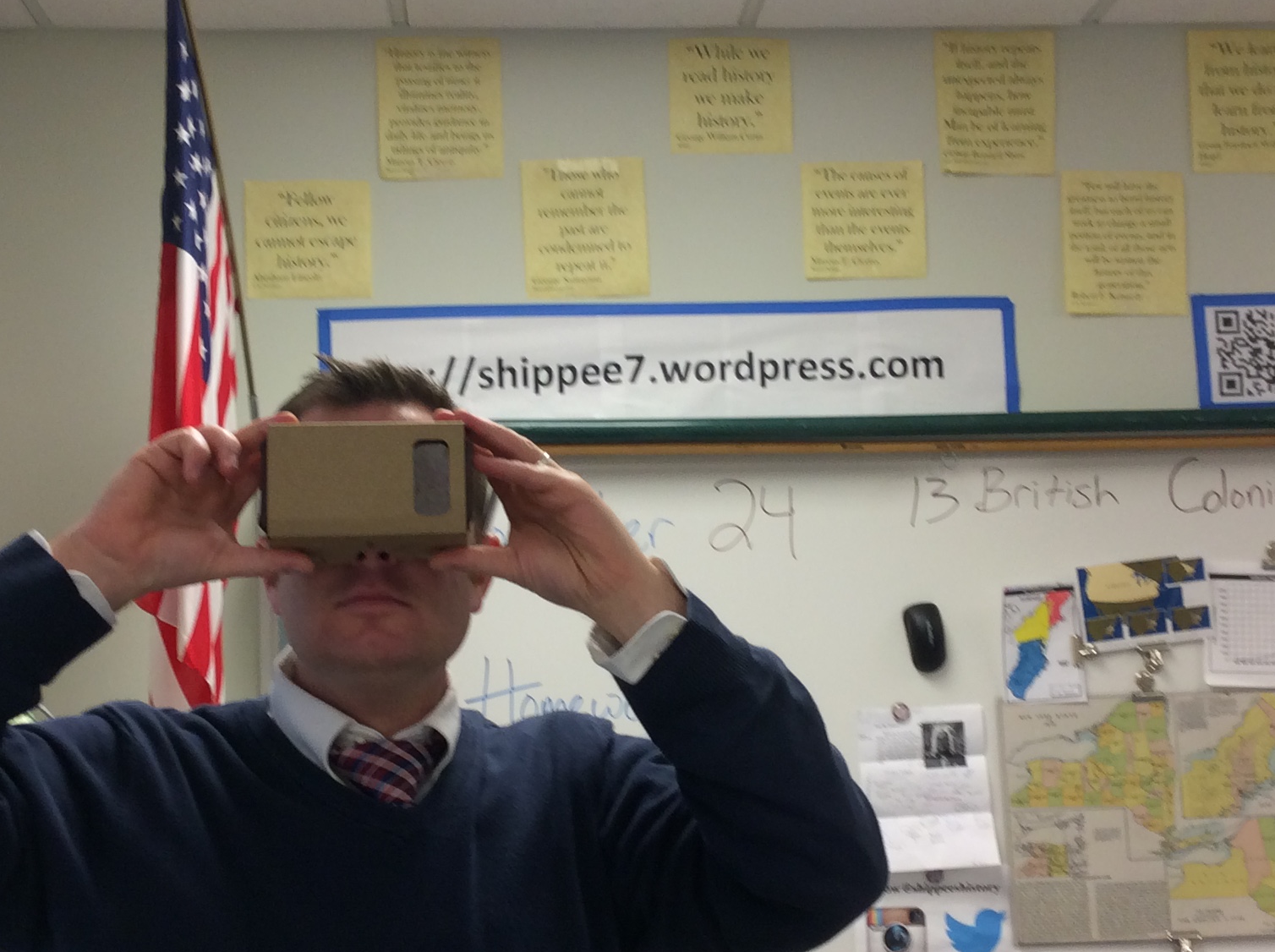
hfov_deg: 35.0
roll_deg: +1.9
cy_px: 529
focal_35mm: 55
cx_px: 588
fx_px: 2023
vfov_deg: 26.5
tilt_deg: +5.5
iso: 40
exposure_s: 1/24
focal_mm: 3.3
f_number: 2.4
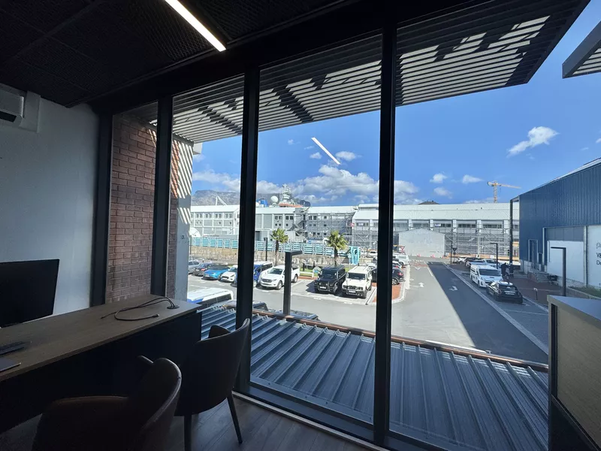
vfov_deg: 85.7
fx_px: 243
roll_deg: -1.9
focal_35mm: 14
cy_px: 226
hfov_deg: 102.1
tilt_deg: +2.1
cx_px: 300
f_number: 2.2
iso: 40
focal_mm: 2.22
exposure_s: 1/956
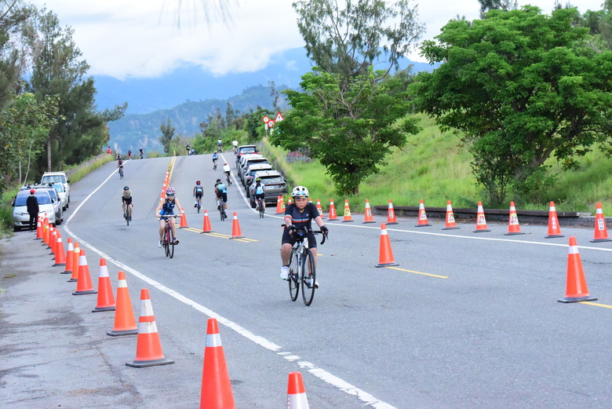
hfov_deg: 18.6
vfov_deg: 12.5
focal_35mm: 110
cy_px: 204
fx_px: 1871
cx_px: 306
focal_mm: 110
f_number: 11
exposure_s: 1/2000
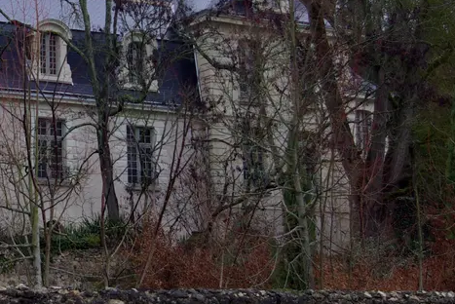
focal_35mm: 107
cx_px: 61
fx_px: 1353
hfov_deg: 18.8
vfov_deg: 12.8
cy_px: 87
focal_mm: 26
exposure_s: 1/45
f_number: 4
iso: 100
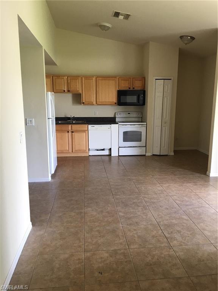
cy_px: 146
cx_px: 109
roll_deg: +0.0
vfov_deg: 61.7
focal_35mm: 29
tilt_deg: -9.5
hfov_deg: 48.2
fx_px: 244
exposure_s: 1/15
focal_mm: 4.15
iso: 32
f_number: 2.2
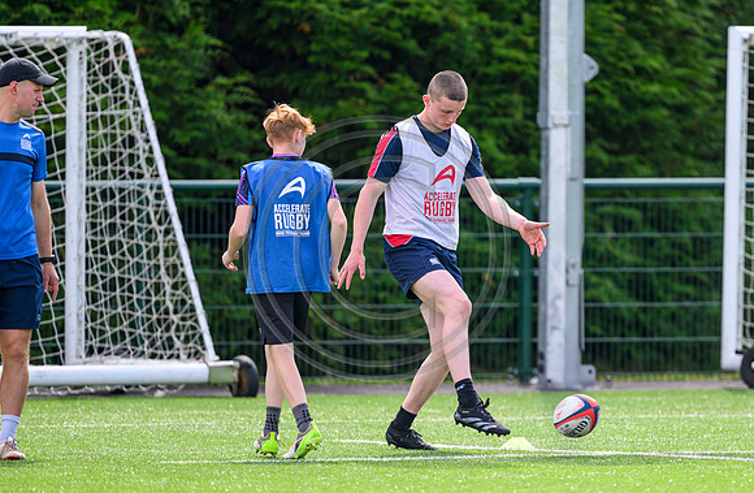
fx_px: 11194
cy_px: 242
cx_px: 504
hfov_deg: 3.9
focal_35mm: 538
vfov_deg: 2.5
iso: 250
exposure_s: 1/1000
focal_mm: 400
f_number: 3.2
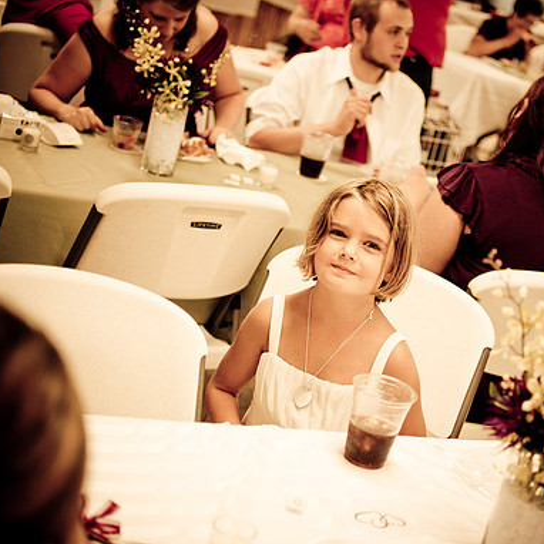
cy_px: 273
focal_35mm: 68
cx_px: 333
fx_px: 1203
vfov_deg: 25.5
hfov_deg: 25.4
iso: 200
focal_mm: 35
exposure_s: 1/40
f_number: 1.8
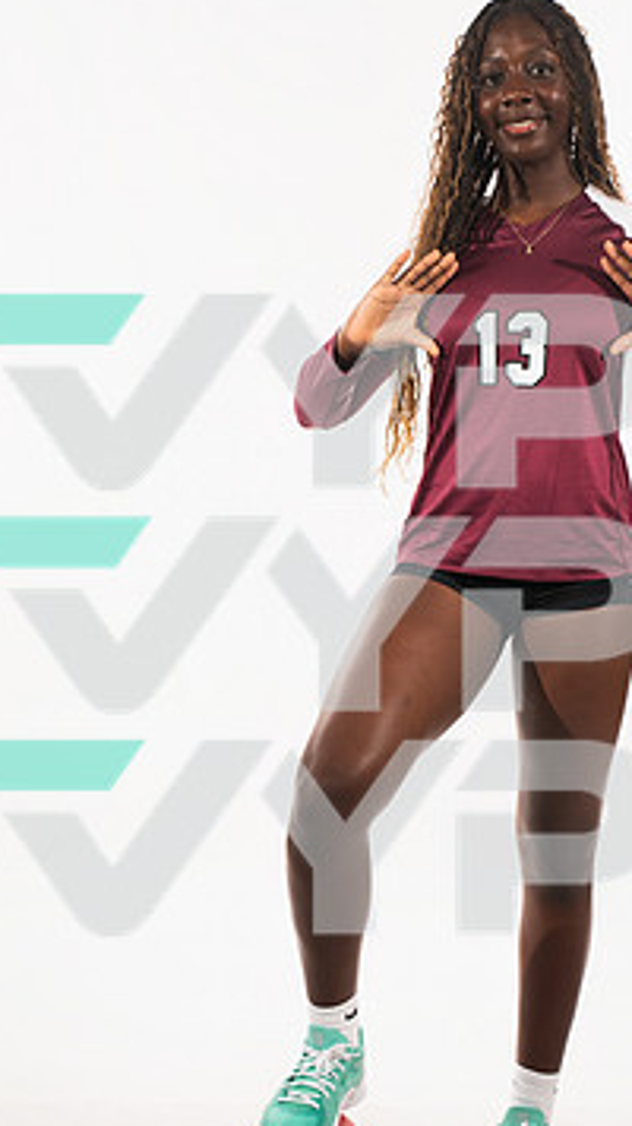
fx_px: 1580
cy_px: 617
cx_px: 427
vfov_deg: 39.1
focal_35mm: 53
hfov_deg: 22.5
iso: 500
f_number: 7.1
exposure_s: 1/320
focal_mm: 40
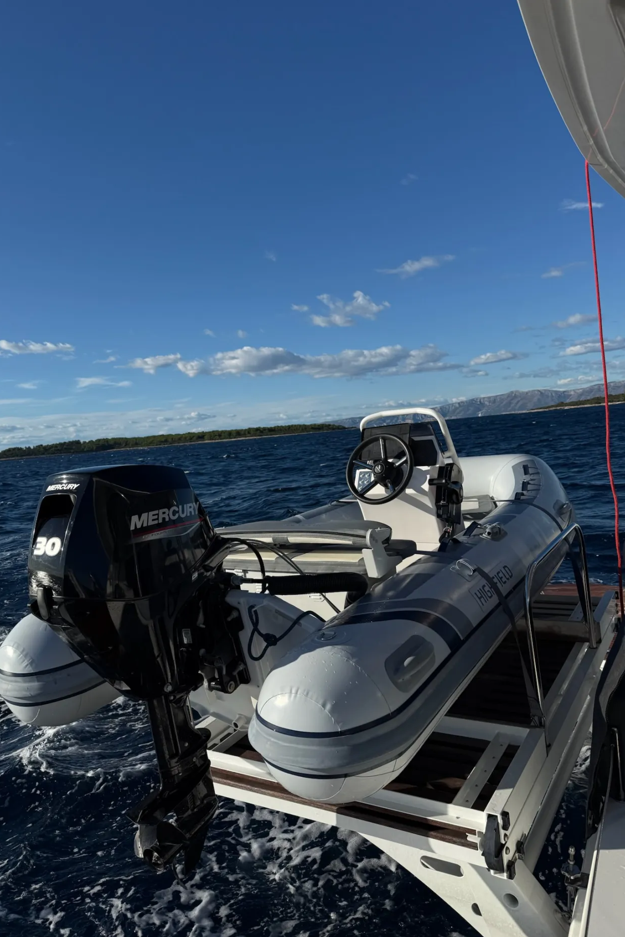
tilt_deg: -3.3
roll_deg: +5.7
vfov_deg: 71.5
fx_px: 651
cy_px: 468
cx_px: 297
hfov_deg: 51.3
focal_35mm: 25
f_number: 1.78
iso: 80
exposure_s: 1/9091
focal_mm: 6.76
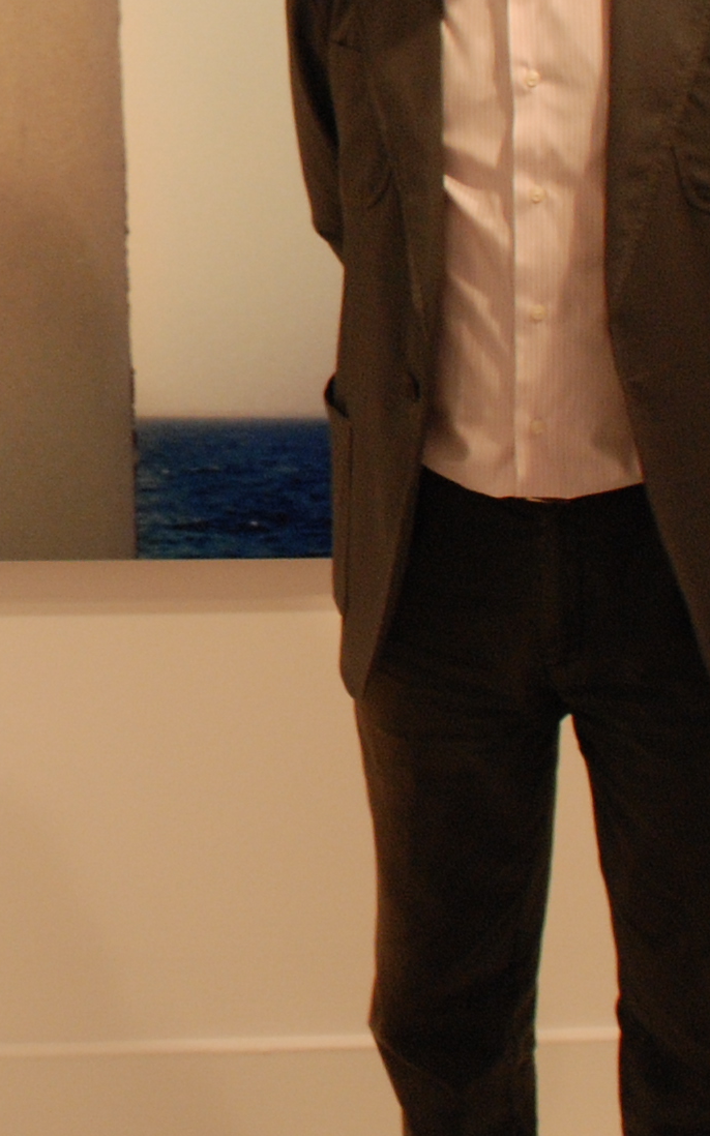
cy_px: 121
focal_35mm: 108
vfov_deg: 19.0
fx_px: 3345
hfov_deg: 11.8
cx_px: -191
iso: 400
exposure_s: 1/25
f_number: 3.8
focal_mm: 20
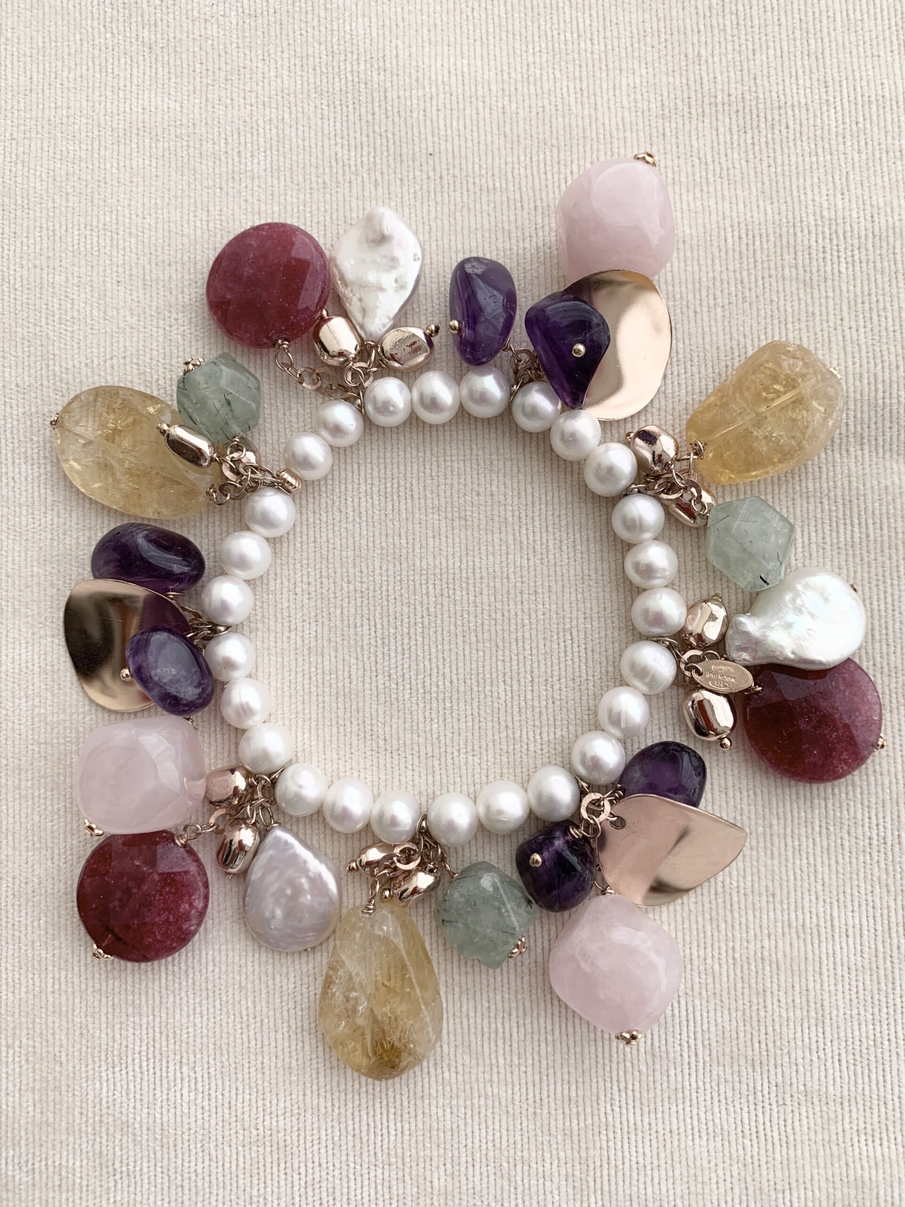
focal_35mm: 26
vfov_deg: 67.3
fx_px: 906
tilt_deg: -84.4
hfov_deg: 53.1
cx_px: 452
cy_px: 604
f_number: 1.8
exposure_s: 1/122
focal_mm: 4.25
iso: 32
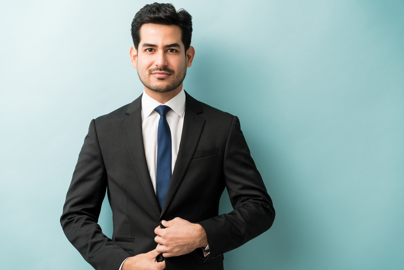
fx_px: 842
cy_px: 135
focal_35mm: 75
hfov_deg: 27.0
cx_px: 202
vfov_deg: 18.2
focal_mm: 75
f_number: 5
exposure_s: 1/250
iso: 100
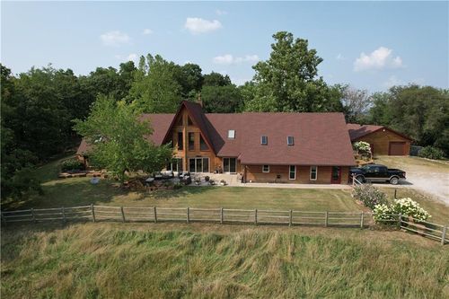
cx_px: 224
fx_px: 274
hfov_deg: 78.6
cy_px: 150
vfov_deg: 57.2
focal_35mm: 22
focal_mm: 8.38
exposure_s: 1/1600
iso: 100
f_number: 2.8
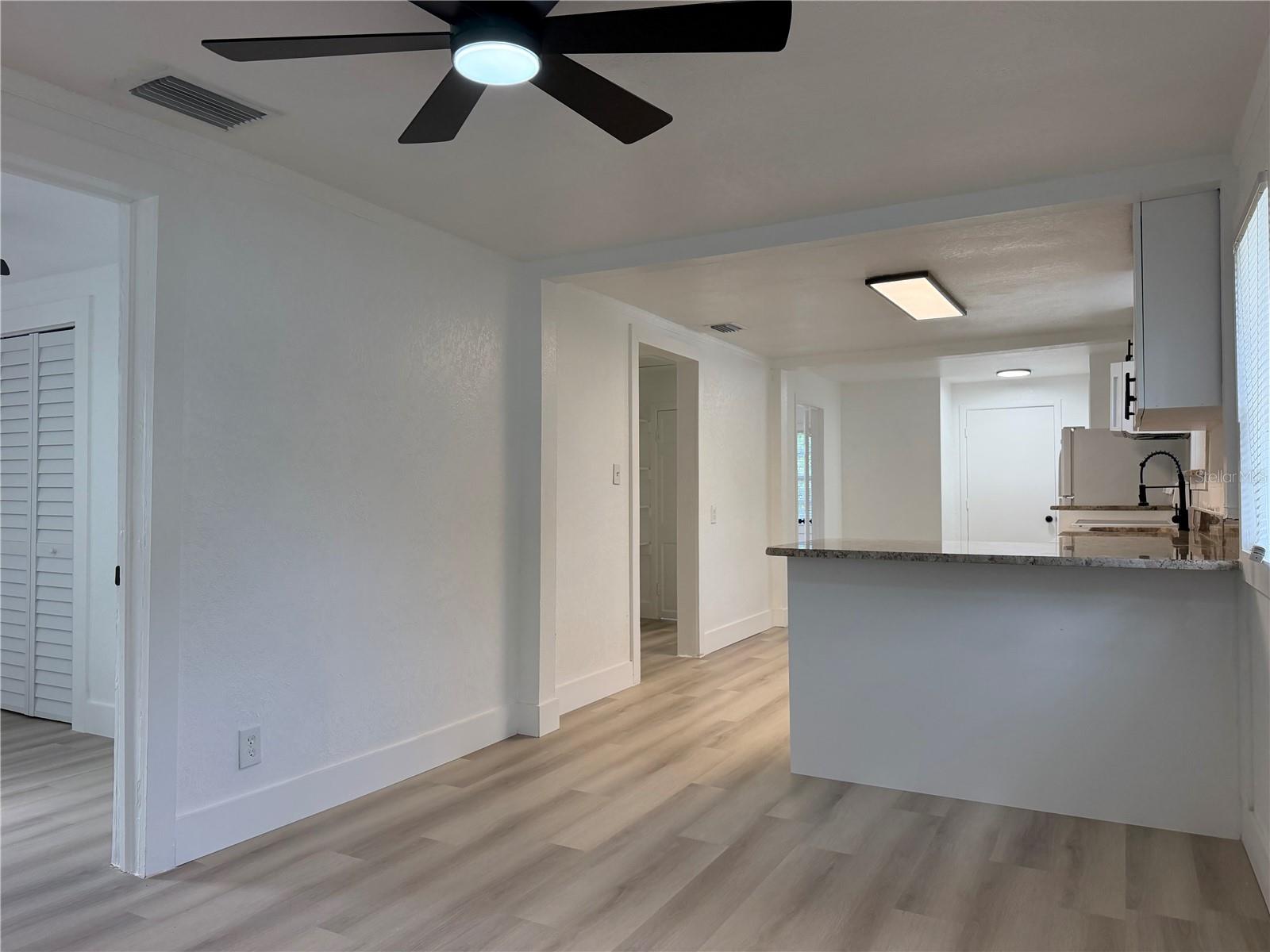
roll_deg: +0.4
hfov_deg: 71.6
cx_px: 635
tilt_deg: +0.1
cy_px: 476
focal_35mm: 24
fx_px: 881
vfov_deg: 56.8
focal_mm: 6.76
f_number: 1.78
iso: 200
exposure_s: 1/226
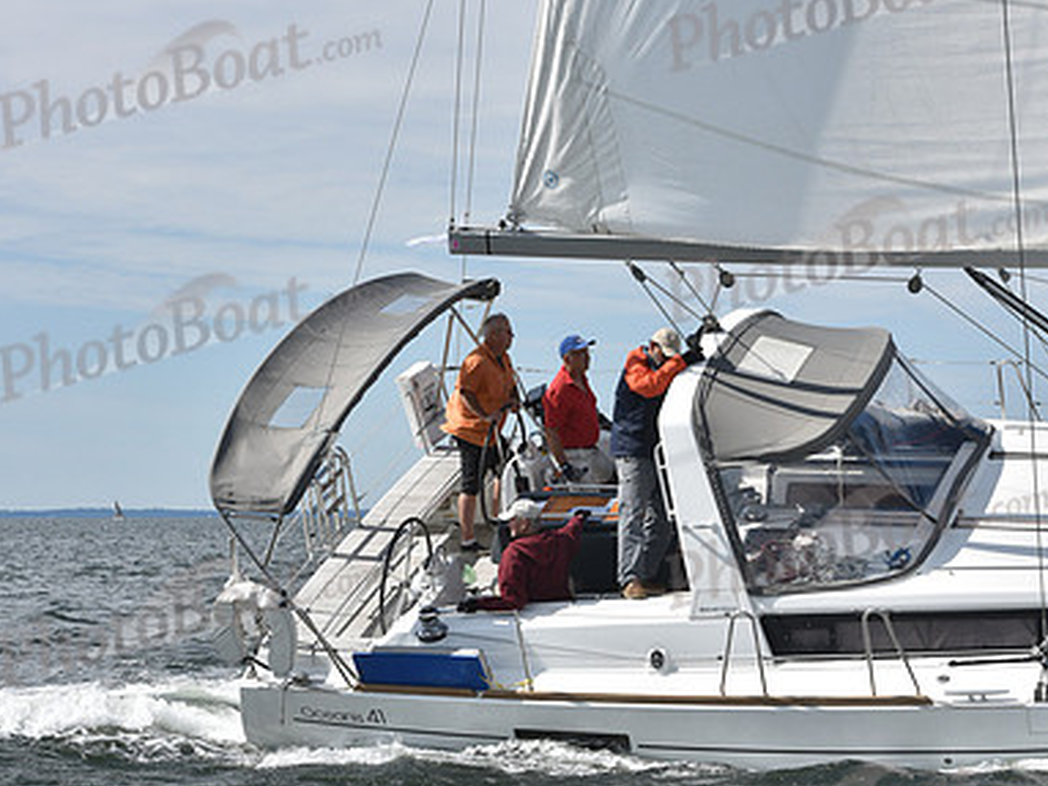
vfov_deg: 14.5
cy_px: 435
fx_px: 3087
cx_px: 524
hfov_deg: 19.3
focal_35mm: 102
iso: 320
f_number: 10
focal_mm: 70
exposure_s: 1/1000
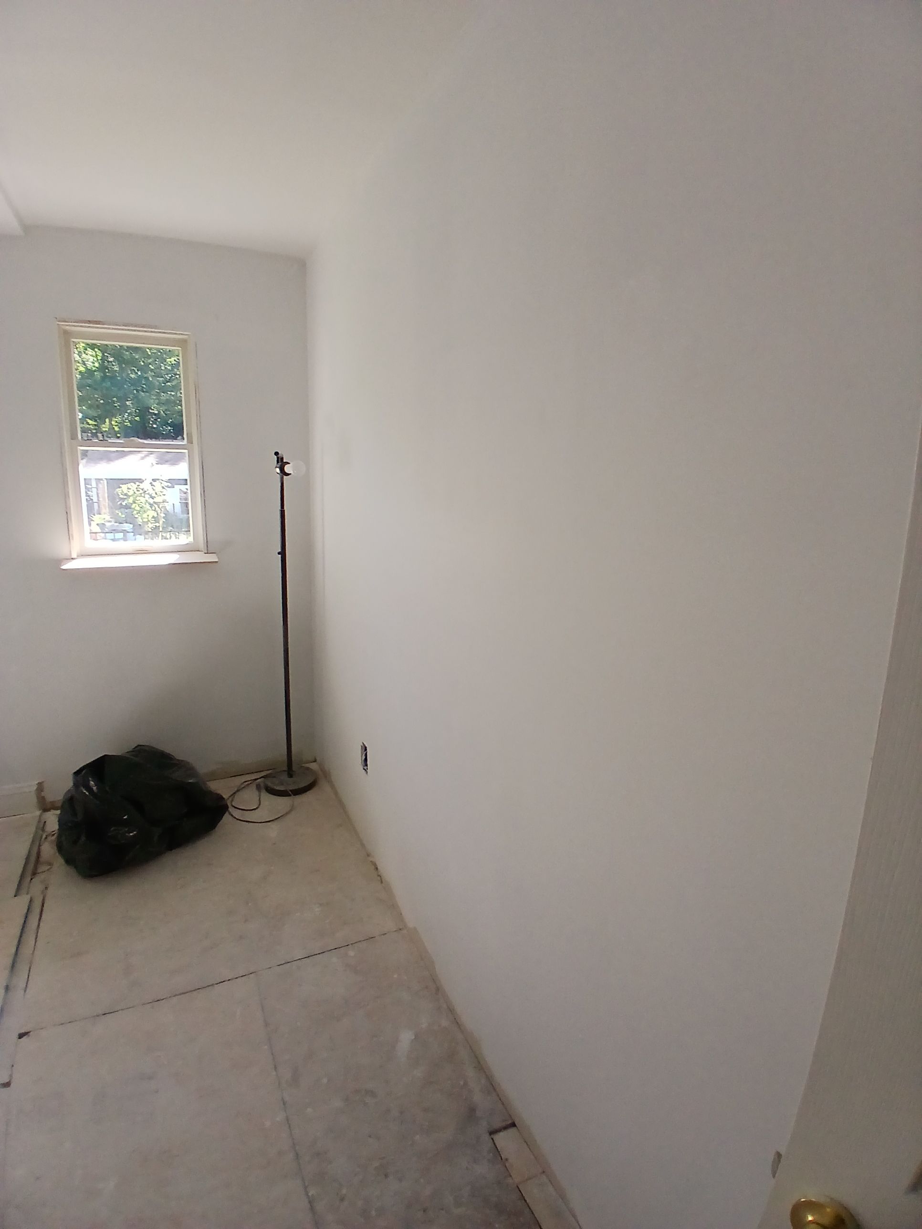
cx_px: 461
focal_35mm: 17
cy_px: 614
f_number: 2.2
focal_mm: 1.4
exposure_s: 1/120
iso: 100
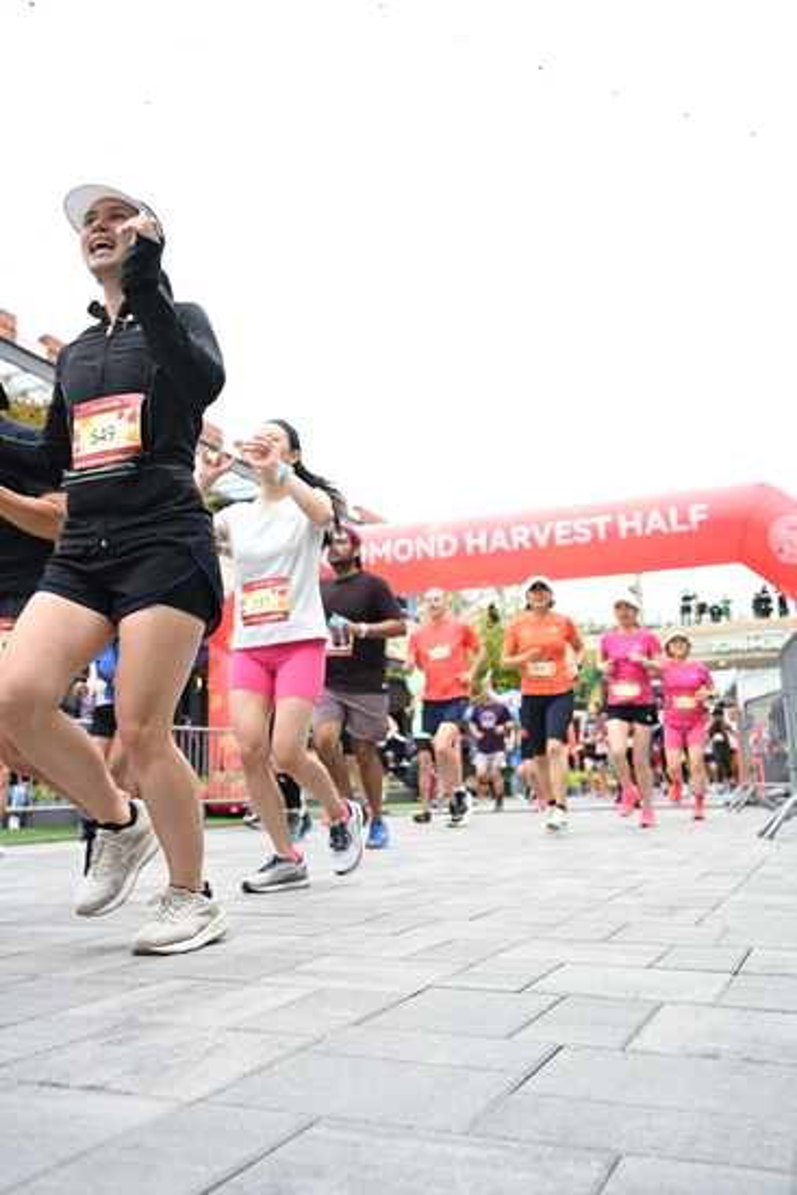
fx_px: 1029
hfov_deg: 42.3
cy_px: 598
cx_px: 398
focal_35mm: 31
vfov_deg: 60.3
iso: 2000
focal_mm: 31
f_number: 4
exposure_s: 1/640
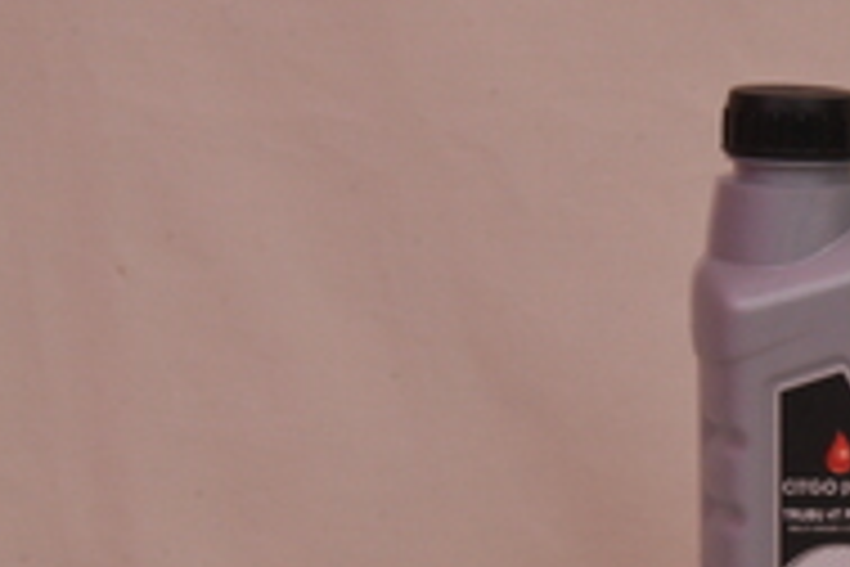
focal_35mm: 190
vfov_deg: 7.2
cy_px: 576
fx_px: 4486
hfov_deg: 10.6
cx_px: 1016
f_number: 32
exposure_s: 1/200
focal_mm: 48
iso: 400
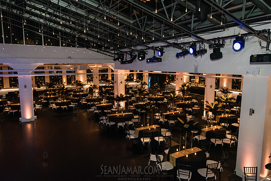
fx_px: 182
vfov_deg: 52.8
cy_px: 90
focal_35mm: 24
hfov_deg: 73.3
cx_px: 136
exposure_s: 1/160
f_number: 3.5
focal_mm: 24
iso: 8000
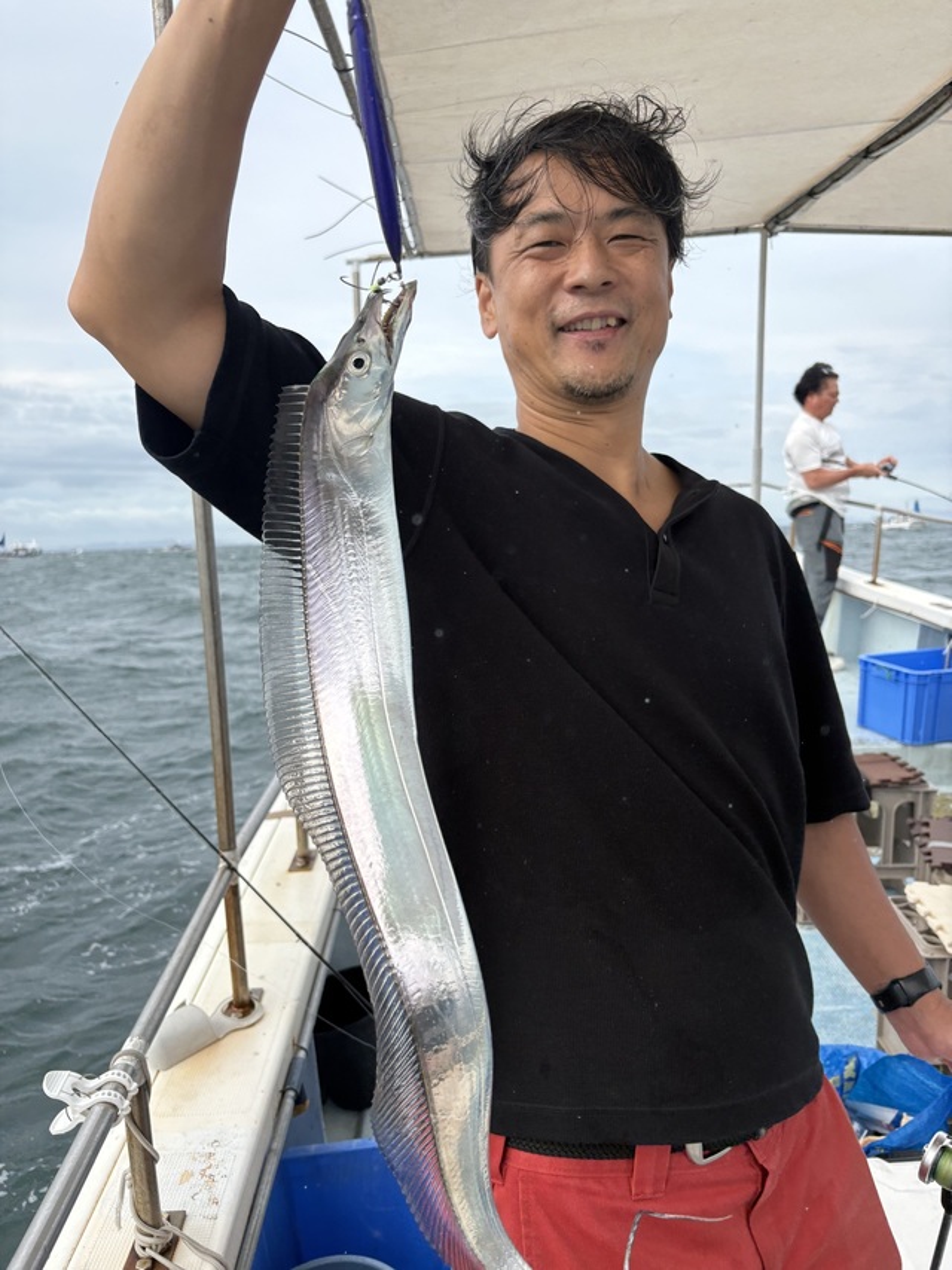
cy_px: 635
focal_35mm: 26
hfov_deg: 53.0
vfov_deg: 67.3
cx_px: 476
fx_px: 954
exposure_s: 1/873
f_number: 1.6
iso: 50
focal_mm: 5.96
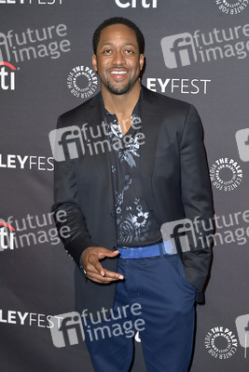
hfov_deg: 19.5
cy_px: 186
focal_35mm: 70
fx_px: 726
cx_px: 124
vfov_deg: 28.8
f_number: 6.3
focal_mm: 70
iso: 640
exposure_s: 1/320
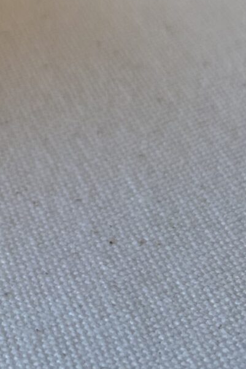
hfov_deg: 10.4
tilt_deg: -17.2
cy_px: -264
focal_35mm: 115
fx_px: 1179
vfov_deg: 15.6
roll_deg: -2.1
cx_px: -324
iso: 50
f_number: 1.5
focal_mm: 5.7
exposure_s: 1/471
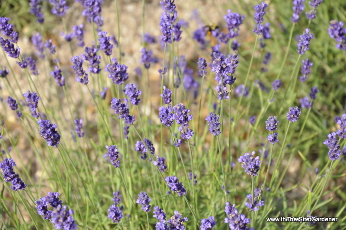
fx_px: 1512
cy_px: 115
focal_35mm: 158
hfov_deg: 13.1
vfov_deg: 8.7
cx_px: 173
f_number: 8
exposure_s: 1/250
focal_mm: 105
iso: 200
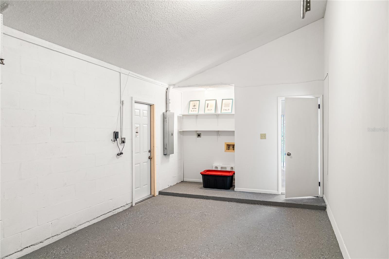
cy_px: 130
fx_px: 259
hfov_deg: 73.7
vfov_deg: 53.2
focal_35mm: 24
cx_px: 194
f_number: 2.8
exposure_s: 1/30
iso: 1600
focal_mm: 24
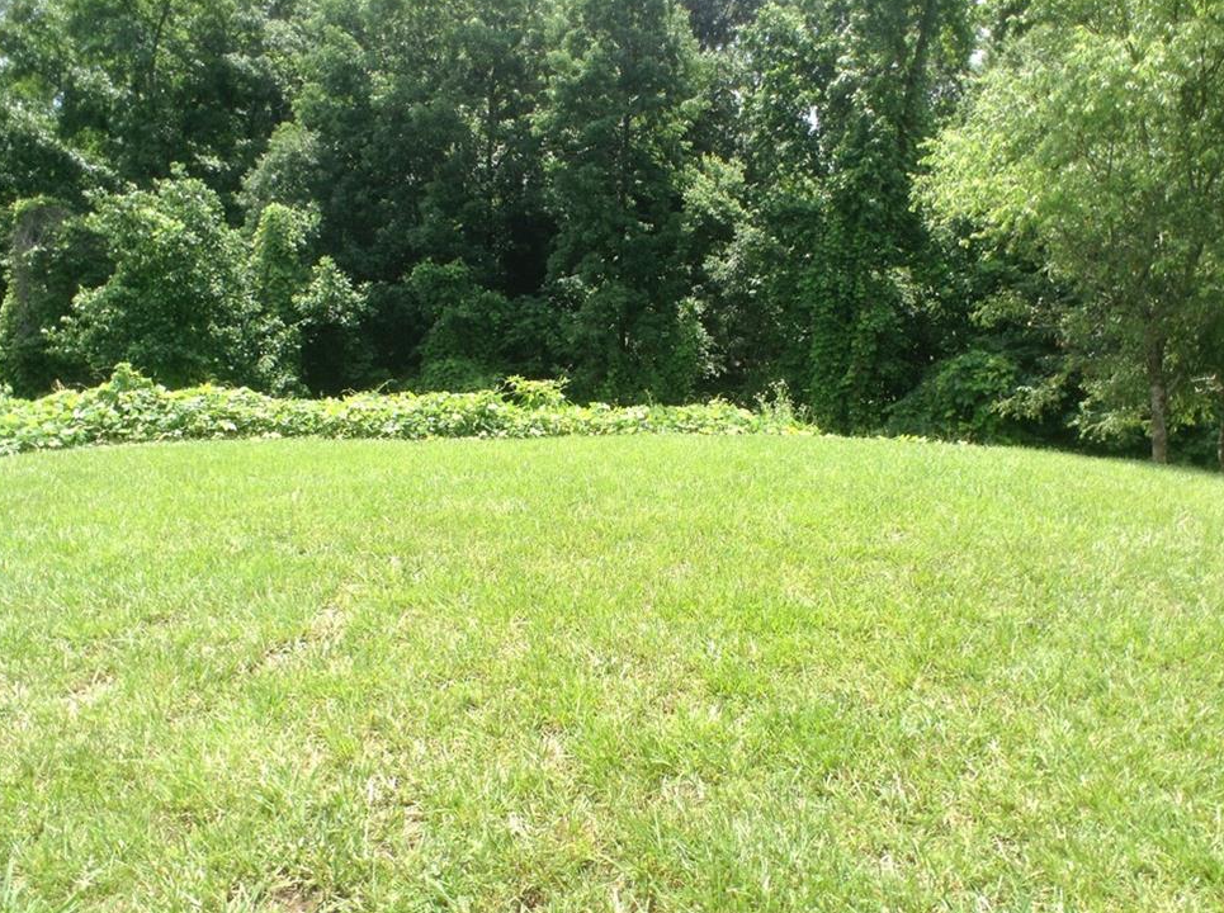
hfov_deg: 52.7
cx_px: 637
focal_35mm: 35
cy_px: 473
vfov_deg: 40.6
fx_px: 1235
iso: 25
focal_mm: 3.3
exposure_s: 1/432
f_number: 2.4
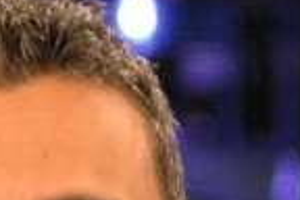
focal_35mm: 509
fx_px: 4241
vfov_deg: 2.7
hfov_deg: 4.0
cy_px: 393
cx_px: 18
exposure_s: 1/60
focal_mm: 70
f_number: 2.8
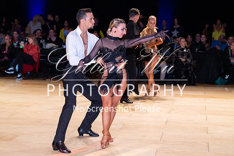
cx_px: 112
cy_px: 66
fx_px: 592
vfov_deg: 15.0
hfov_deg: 22.3
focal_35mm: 91
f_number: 4
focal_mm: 72
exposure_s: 1/500
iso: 3200
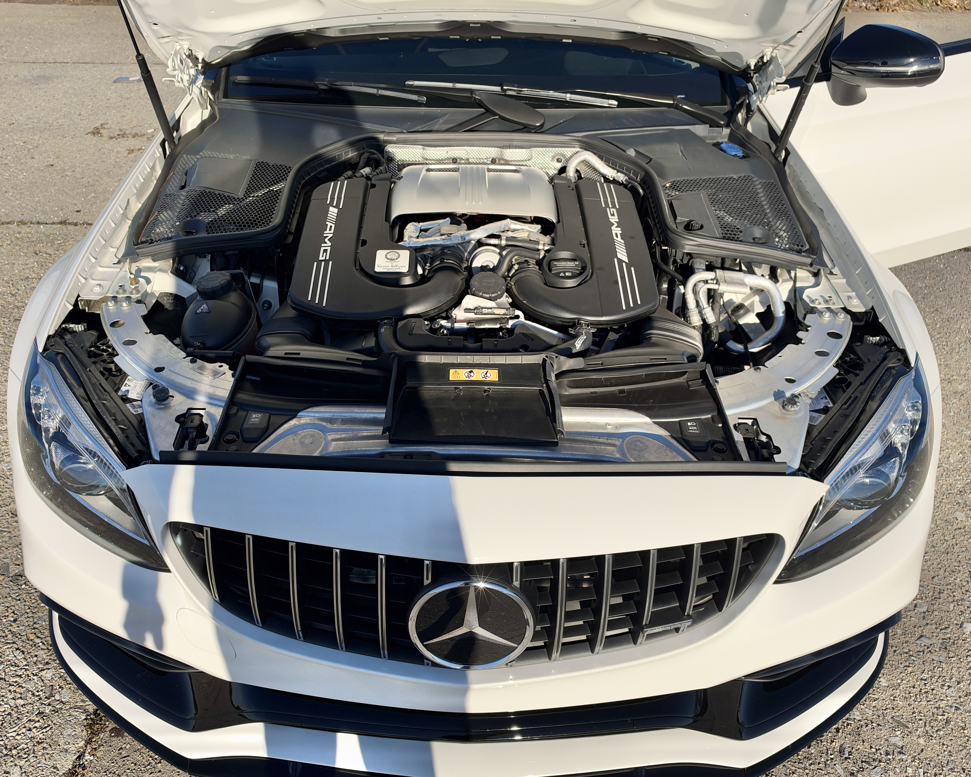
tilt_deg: -32.7
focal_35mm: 28
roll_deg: -0.5
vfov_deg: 51.5
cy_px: 371
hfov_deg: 62.1
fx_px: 805
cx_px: 448
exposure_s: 1/4329
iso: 64
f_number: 1.8
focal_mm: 6.93
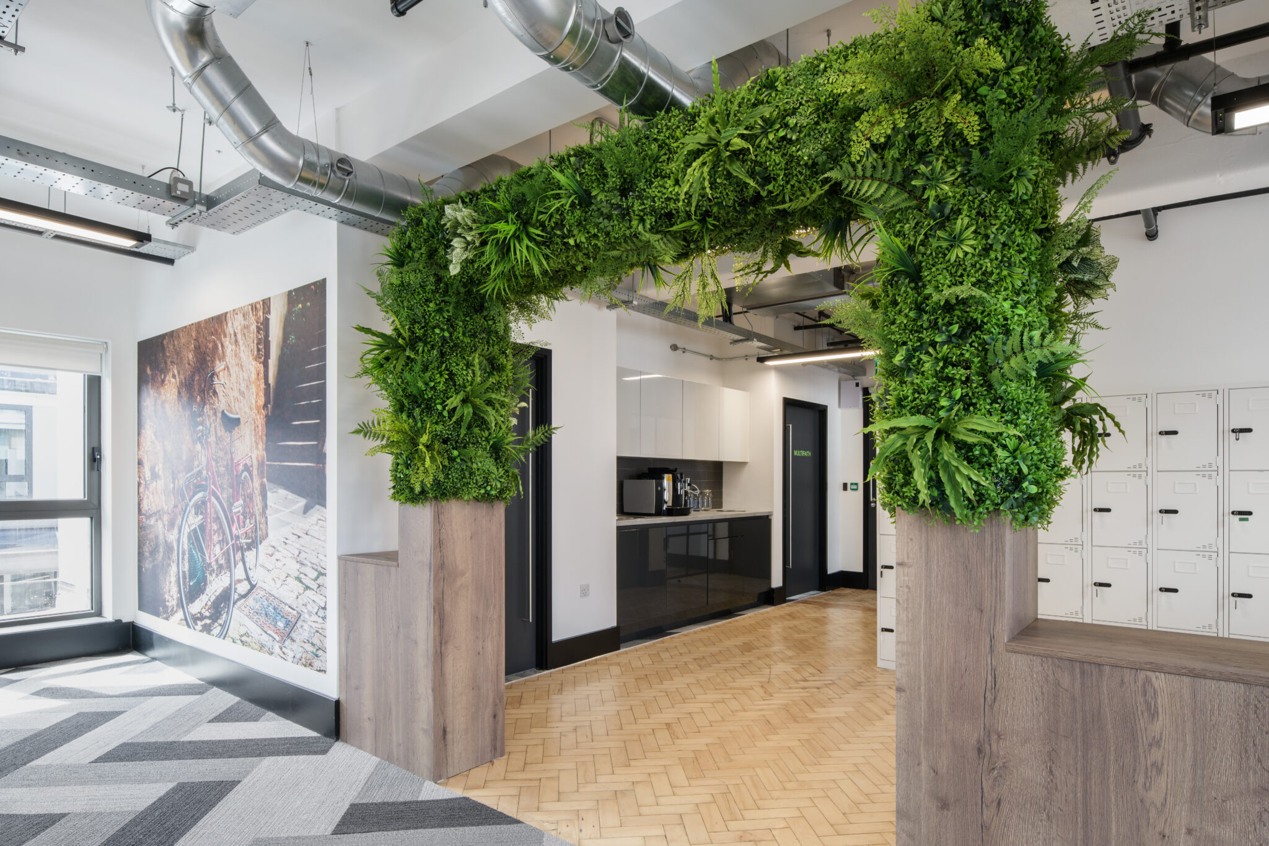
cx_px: 634
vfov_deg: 64.5
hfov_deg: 86.9
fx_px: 670
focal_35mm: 19
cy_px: 423
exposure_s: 1/3
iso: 125
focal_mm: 19
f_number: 14
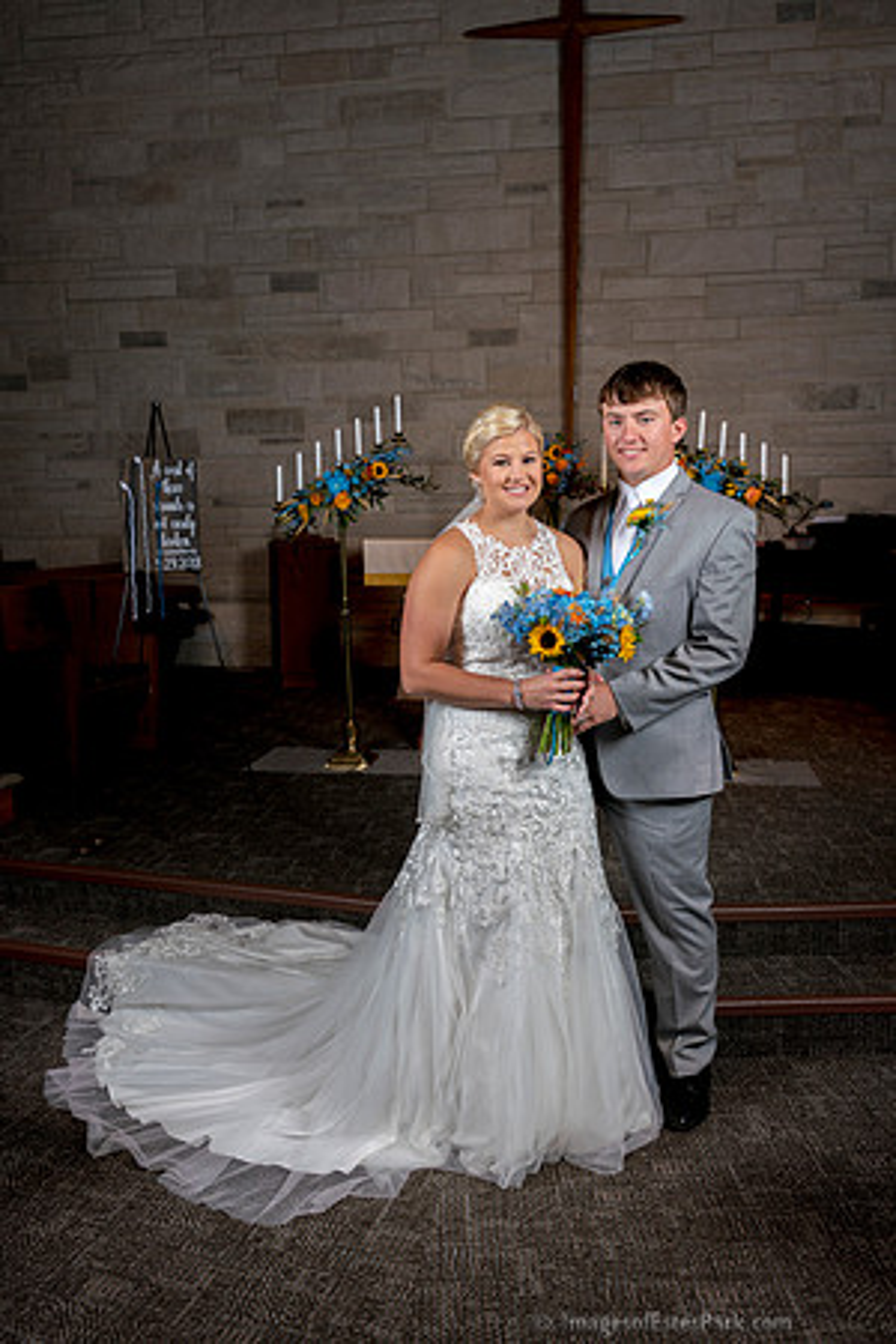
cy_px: 672
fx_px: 1045
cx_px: 448
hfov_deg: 46.4
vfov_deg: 65.5
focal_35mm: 28
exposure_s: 1/100
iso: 200
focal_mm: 28
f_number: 5
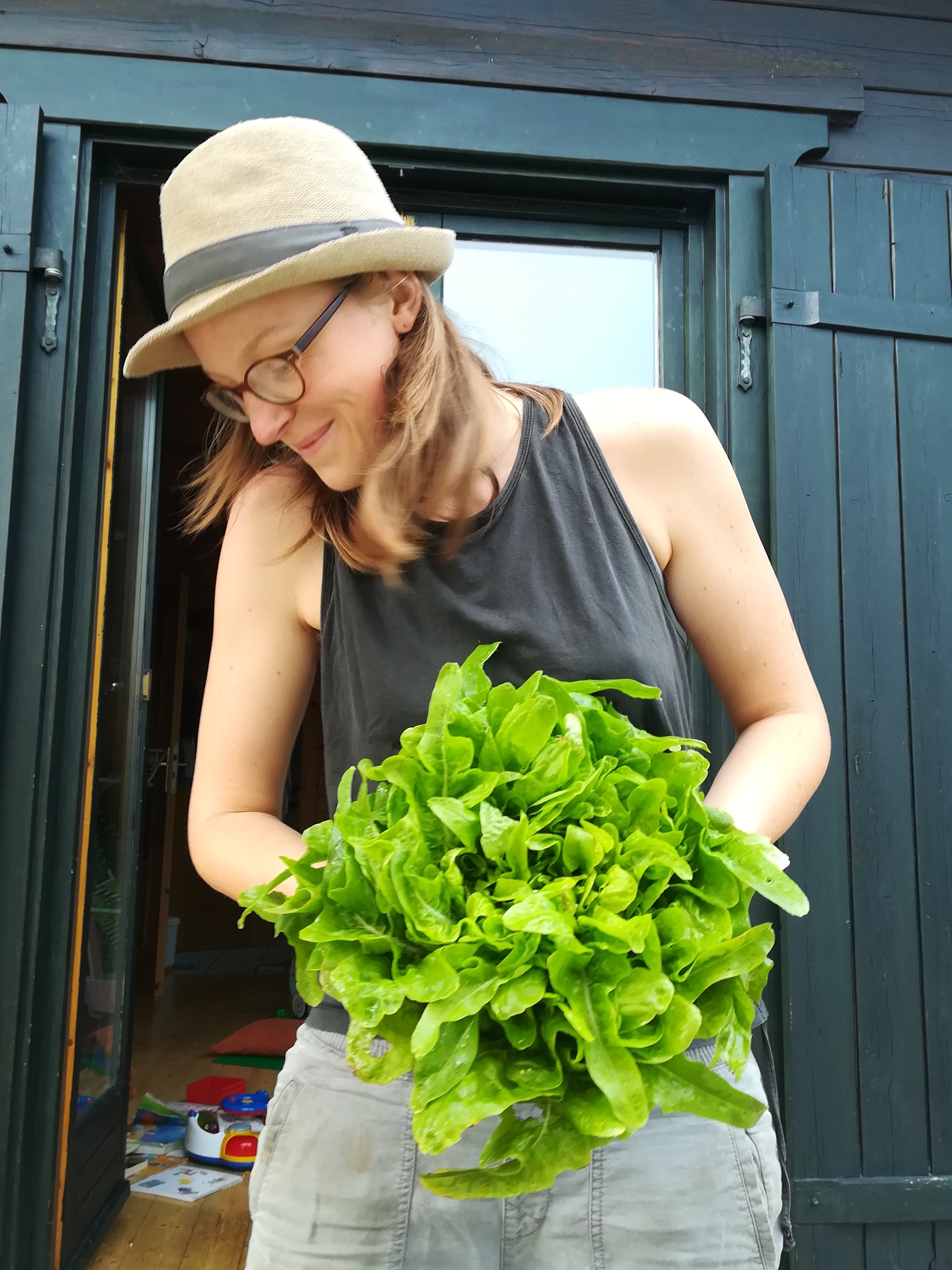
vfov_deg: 60.0
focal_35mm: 30
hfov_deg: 46.8
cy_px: 635
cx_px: 476
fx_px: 1100
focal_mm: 3.83
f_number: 2.2
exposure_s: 1/40
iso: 80
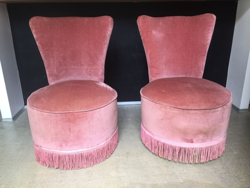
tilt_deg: -17.1
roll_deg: +0.4
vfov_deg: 48.2
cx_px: 125
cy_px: 94
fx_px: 209
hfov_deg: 61.7
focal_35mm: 29
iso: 40
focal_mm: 4.15
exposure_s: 1/50
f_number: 2.2
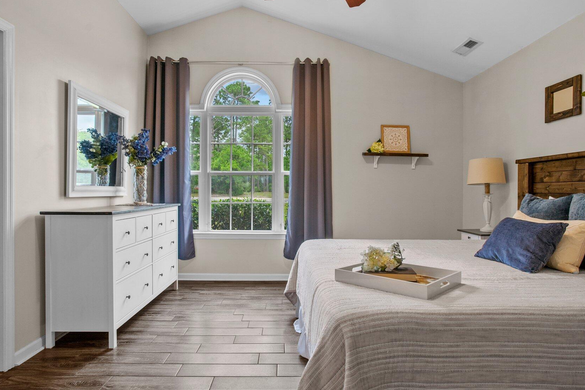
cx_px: 290
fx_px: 341
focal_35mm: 21
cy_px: 196
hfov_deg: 81.2
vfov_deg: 59.5
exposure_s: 1/10
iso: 200
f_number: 8
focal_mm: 17
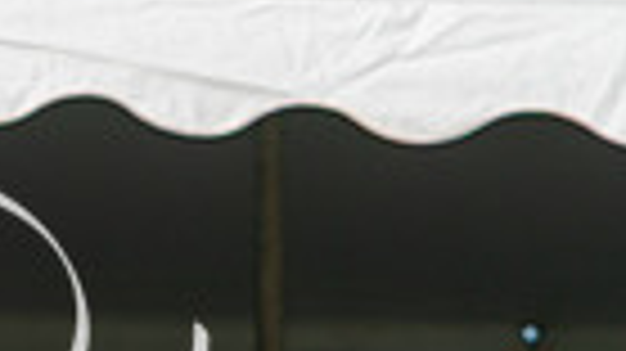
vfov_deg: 3.2
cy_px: 868
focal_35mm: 377
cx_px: -214
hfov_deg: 5.7
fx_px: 6254
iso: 100
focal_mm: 74
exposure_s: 1/1250
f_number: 4.5
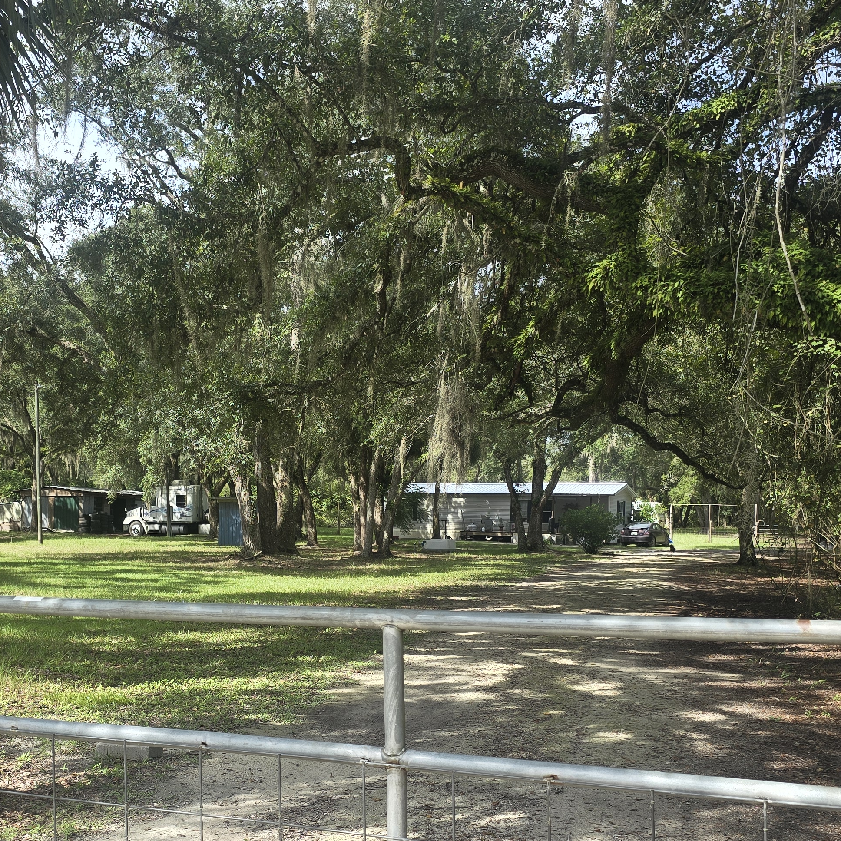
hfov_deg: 39.8
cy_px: 525
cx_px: 314
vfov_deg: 39.8
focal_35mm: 42
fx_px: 1154
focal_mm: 6.3
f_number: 1.7
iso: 12
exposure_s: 1/267
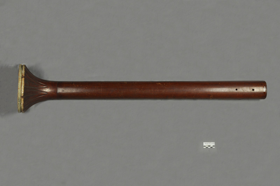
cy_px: 93
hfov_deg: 43.7
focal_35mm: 45
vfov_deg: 29.8
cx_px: 140
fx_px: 350
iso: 400
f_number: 13
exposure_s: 1/8
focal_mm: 30
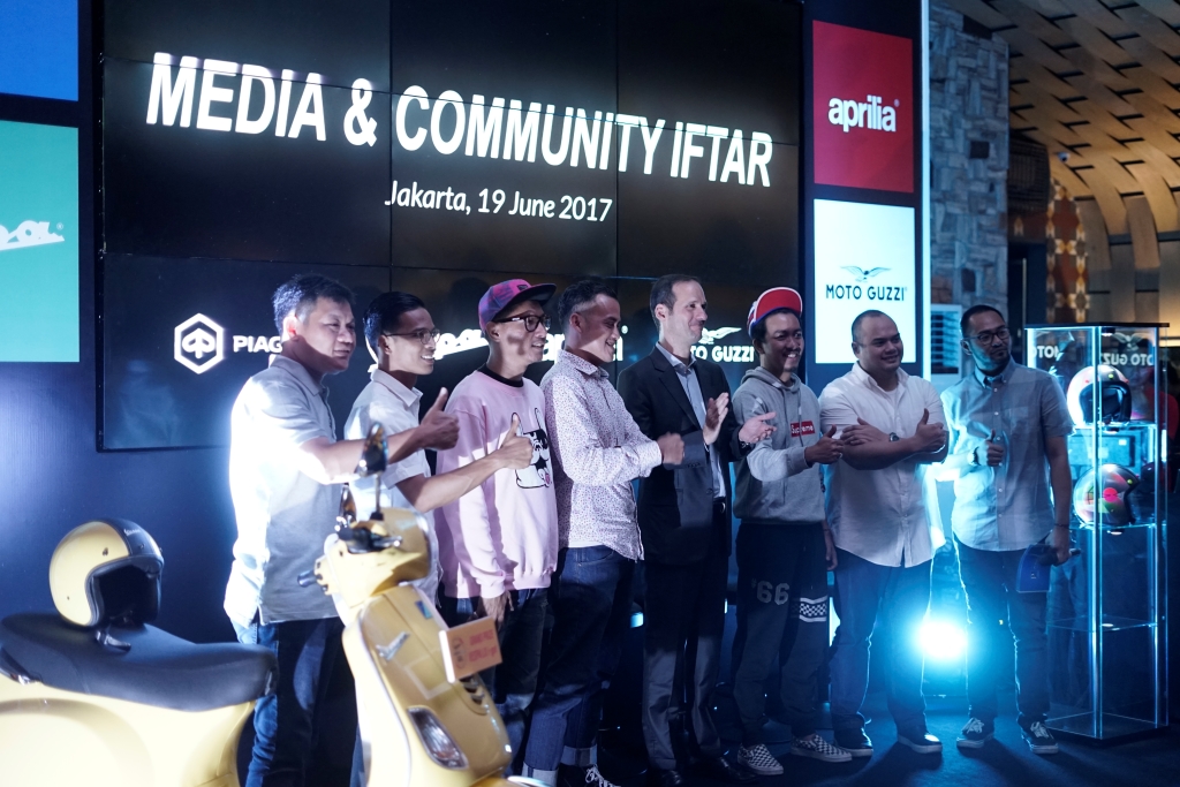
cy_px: 394
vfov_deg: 27.0
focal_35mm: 50
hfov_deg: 39.6
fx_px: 1639
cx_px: 590
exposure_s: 1/80
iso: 2000
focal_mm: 50
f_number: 2
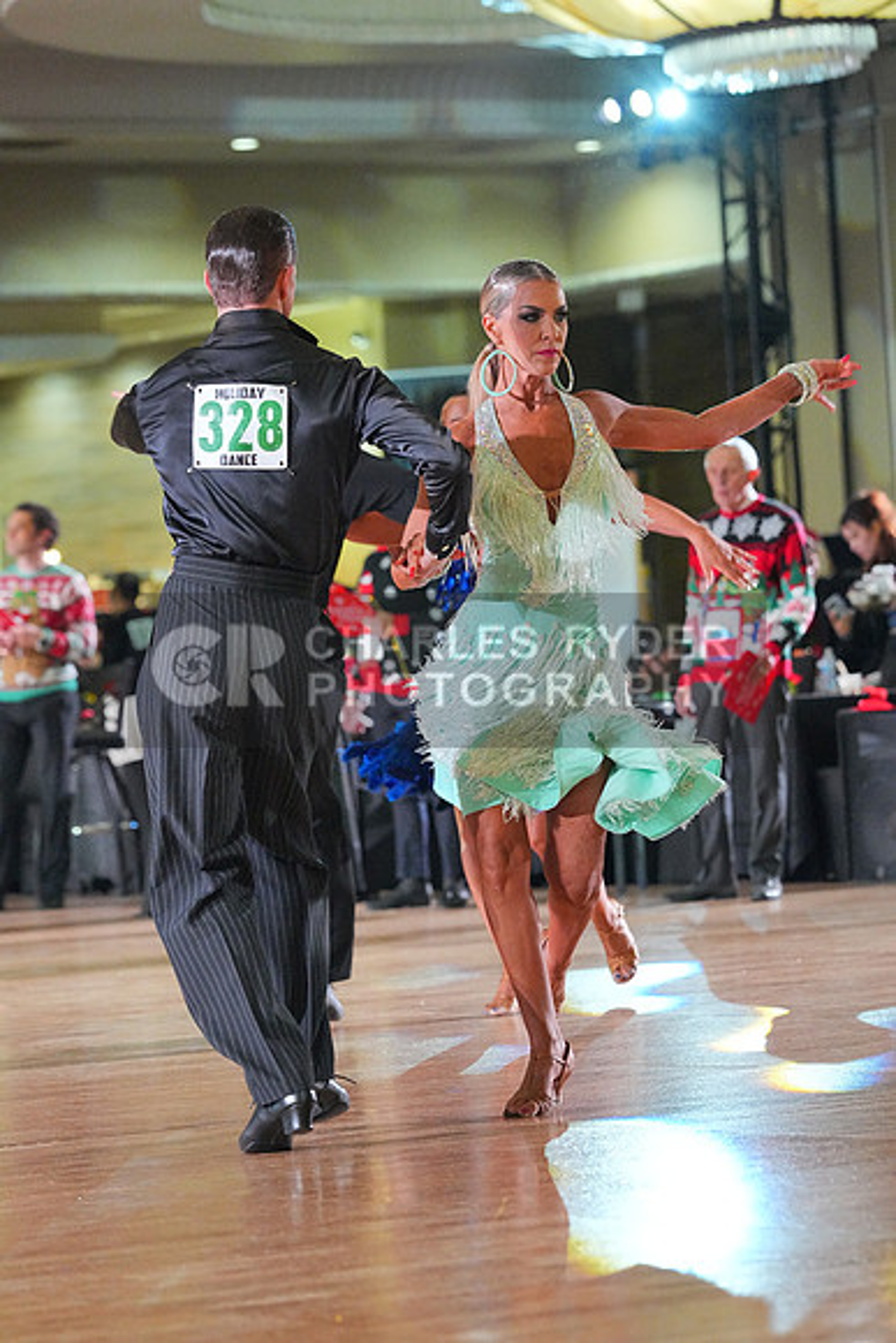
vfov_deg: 12.8
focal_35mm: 161
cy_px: 672
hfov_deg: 8.5
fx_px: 6007
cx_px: 448
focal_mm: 161
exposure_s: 1/400
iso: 8000
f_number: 5
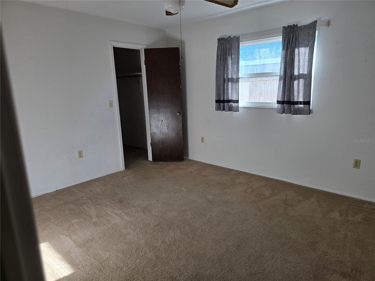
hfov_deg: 73.9
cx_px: 188
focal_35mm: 23
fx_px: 249
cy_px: 140
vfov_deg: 58.9
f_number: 1.7
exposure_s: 1/120
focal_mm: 6.3
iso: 50
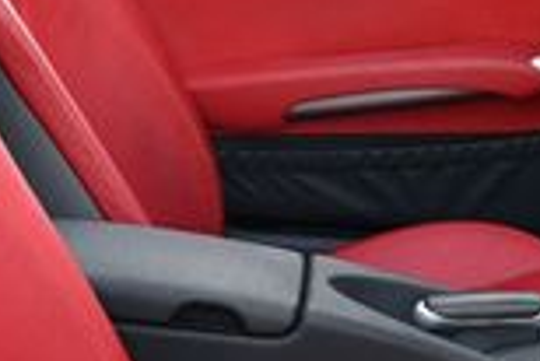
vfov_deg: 9.1
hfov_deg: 13.7
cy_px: 284
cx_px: 281
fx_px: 2252
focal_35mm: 150
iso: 400
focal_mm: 18
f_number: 4
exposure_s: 1/250
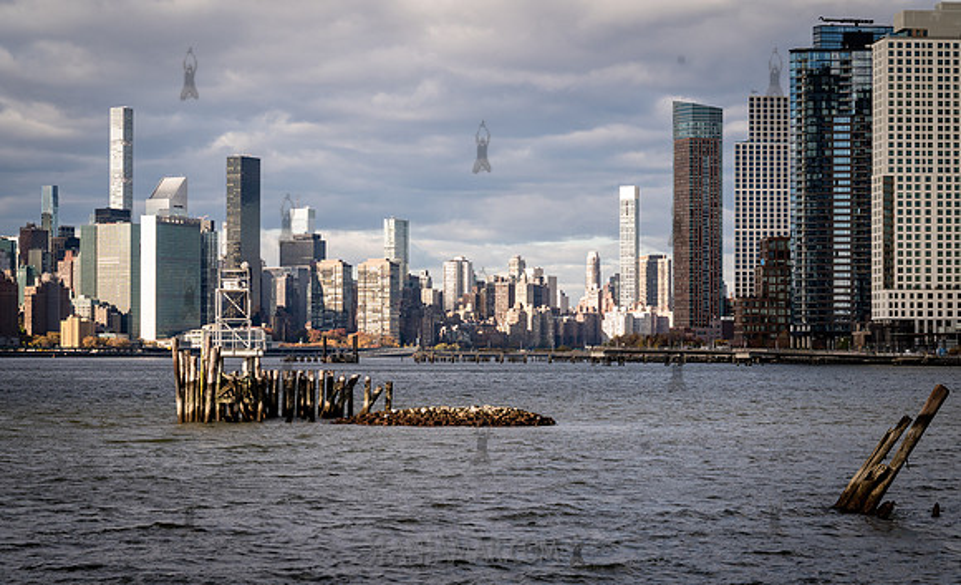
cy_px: 320
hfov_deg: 24.0
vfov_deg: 14.8
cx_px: 481
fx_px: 2258
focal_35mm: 87
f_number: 9
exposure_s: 1/800
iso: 1000
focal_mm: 84
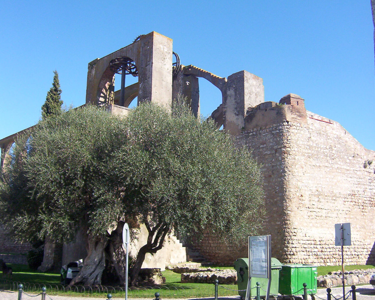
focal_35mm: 38
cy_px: 148
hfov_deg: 47.9
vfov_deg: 39.1
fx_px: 422
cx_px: 190
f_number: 5.24
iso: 100
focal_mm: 5.54
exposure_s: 1/448
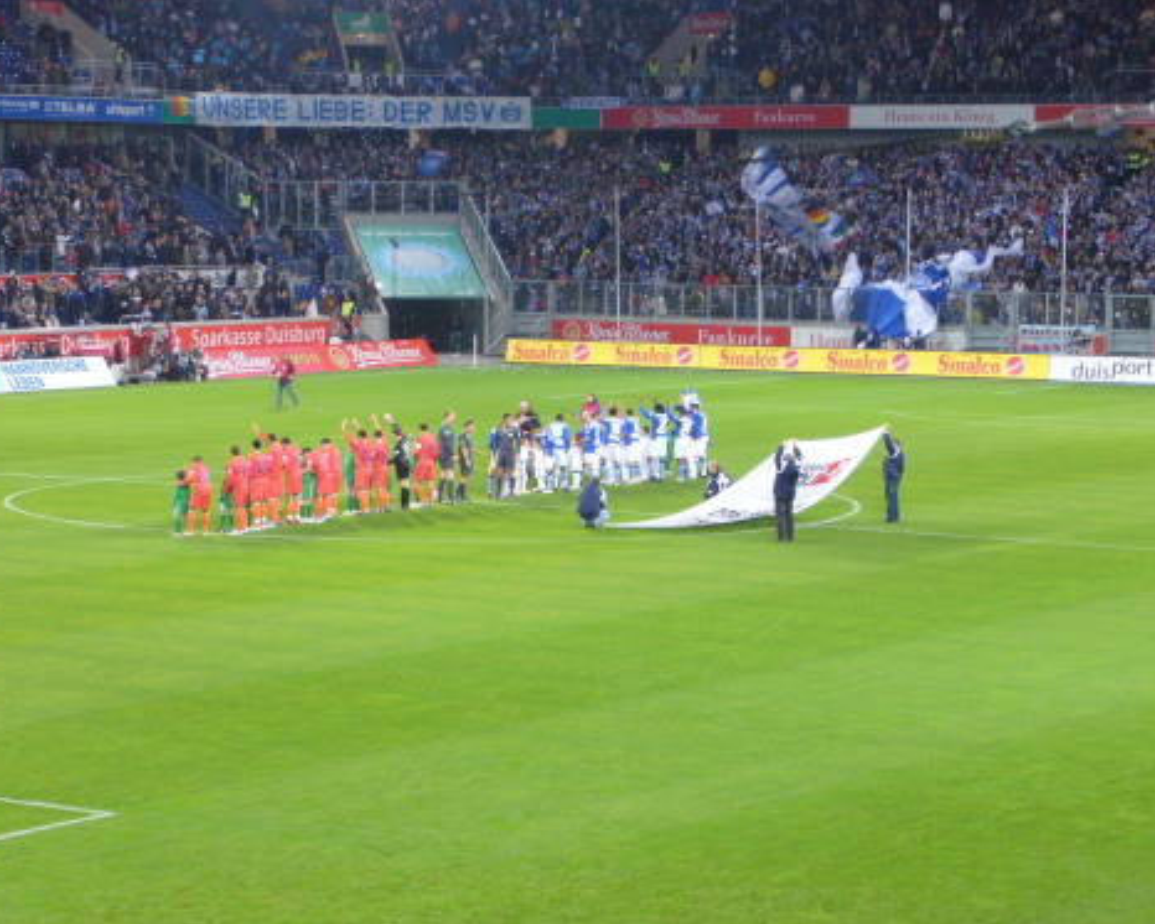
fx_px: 3761
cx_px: 545
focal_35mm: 110
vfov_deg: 14.0
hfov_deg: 17.5
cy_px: 462
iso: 125
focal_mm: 17.4
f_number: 5
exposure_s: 1/15
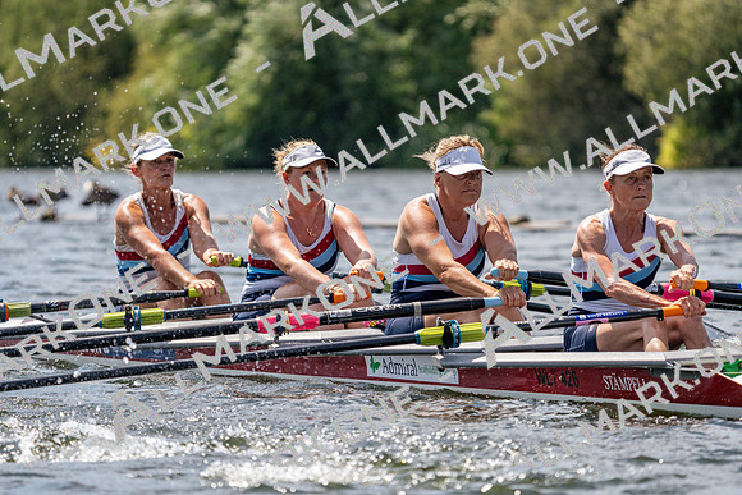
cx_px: 371
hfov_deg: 7.1
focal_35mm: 291
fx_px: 5999
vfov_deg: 4.7
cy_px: 248
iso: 250
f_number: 5.6
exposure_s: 1/2000
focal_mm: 291
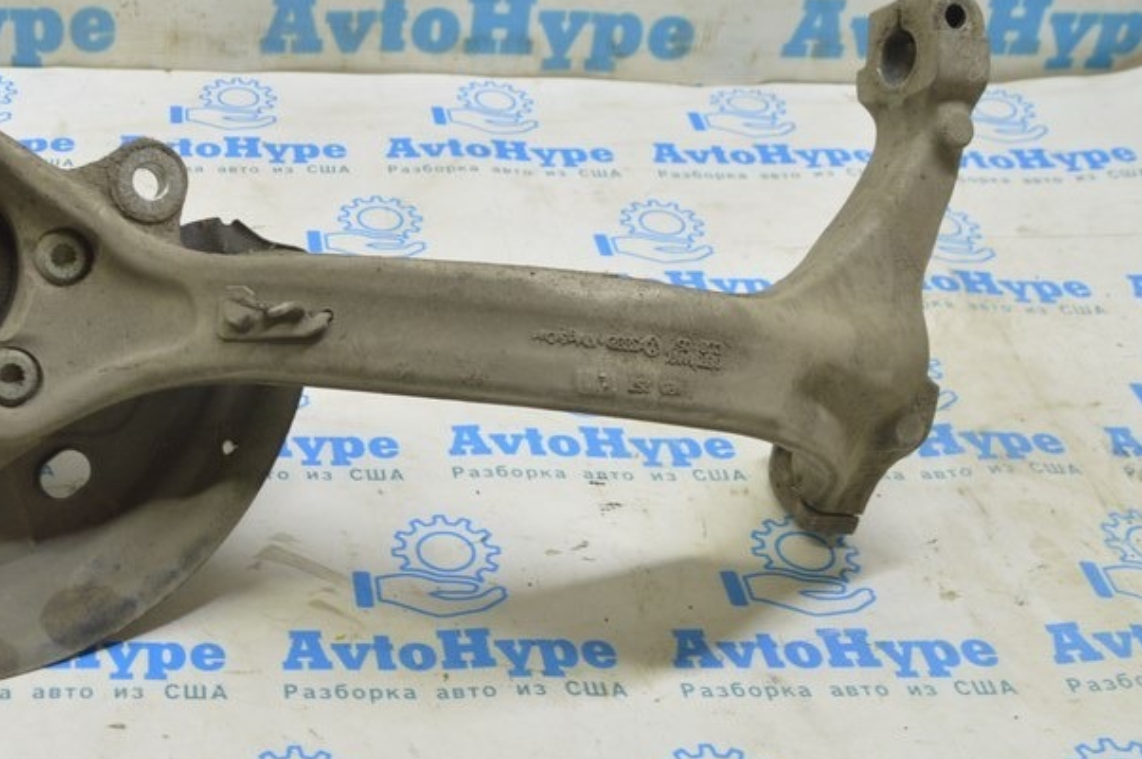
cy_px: 264
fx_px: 1775
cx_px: 180
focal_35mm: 56
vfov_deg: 24.1
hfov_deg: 34.2
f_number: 5.6
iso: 400
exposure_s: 1/20
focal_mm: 22
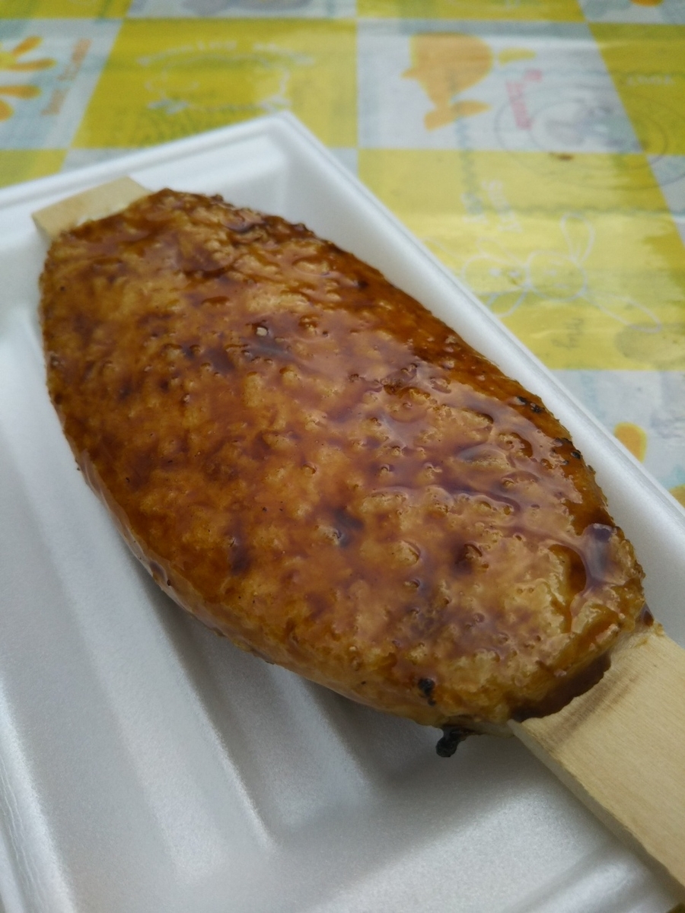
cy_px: 456
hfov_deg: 46.8
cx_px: 342
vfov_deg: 60.0
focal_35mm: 30
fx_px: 792
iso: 25
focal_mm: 4
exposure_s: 1/330
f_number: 2.2
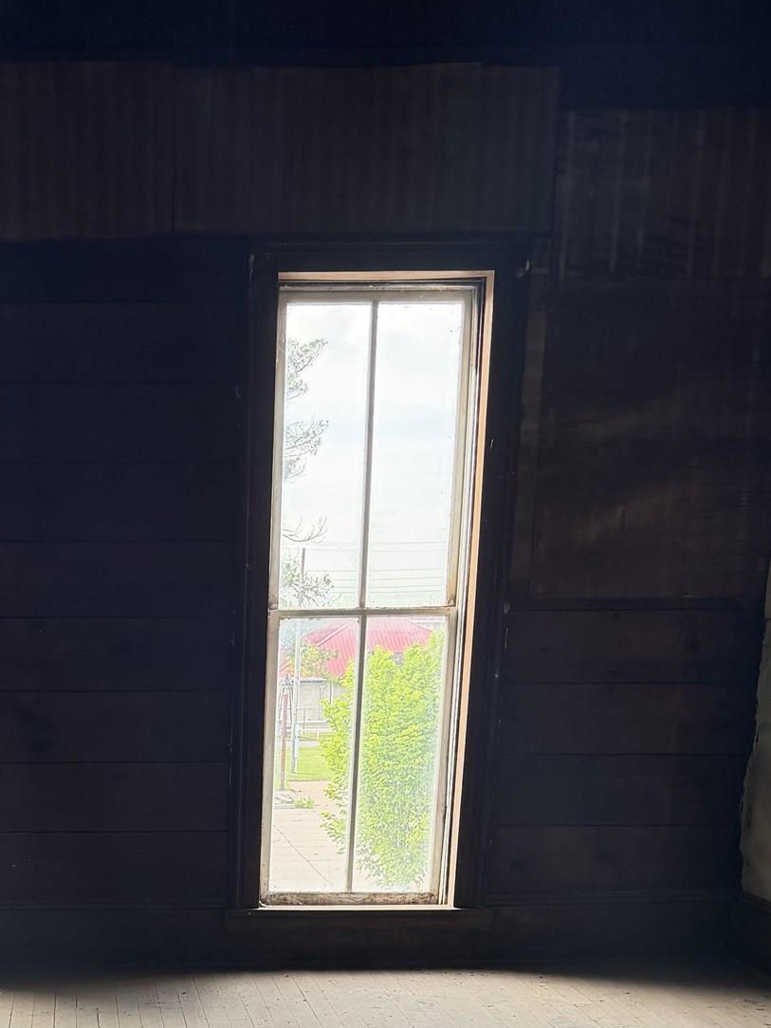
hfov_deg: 27.5
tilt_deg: -15.4
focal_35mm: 51
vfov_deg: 34.2
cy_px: 1025
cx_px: 76
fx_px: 1515
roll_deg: +0.4
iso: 200
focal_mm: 6.76
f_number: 1.78
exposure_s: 1/152
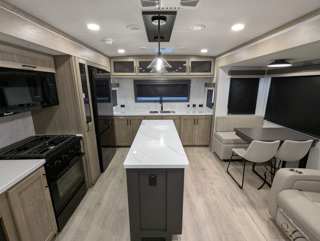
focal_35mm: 16
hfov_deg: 94.4
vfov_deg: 78.2
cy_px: 120
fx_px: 148
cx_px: 160
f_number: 2.2
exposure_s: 1/59.5
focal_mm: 2.35
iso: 204
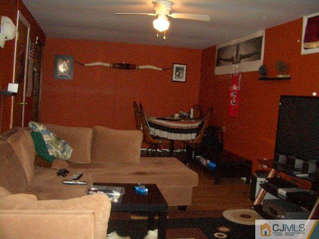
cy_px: 120
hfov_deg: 52.6
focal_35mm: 35
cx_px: 160
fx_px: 323
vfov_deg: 40.7
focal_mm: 5.8
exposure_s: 1/60
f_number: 2.6
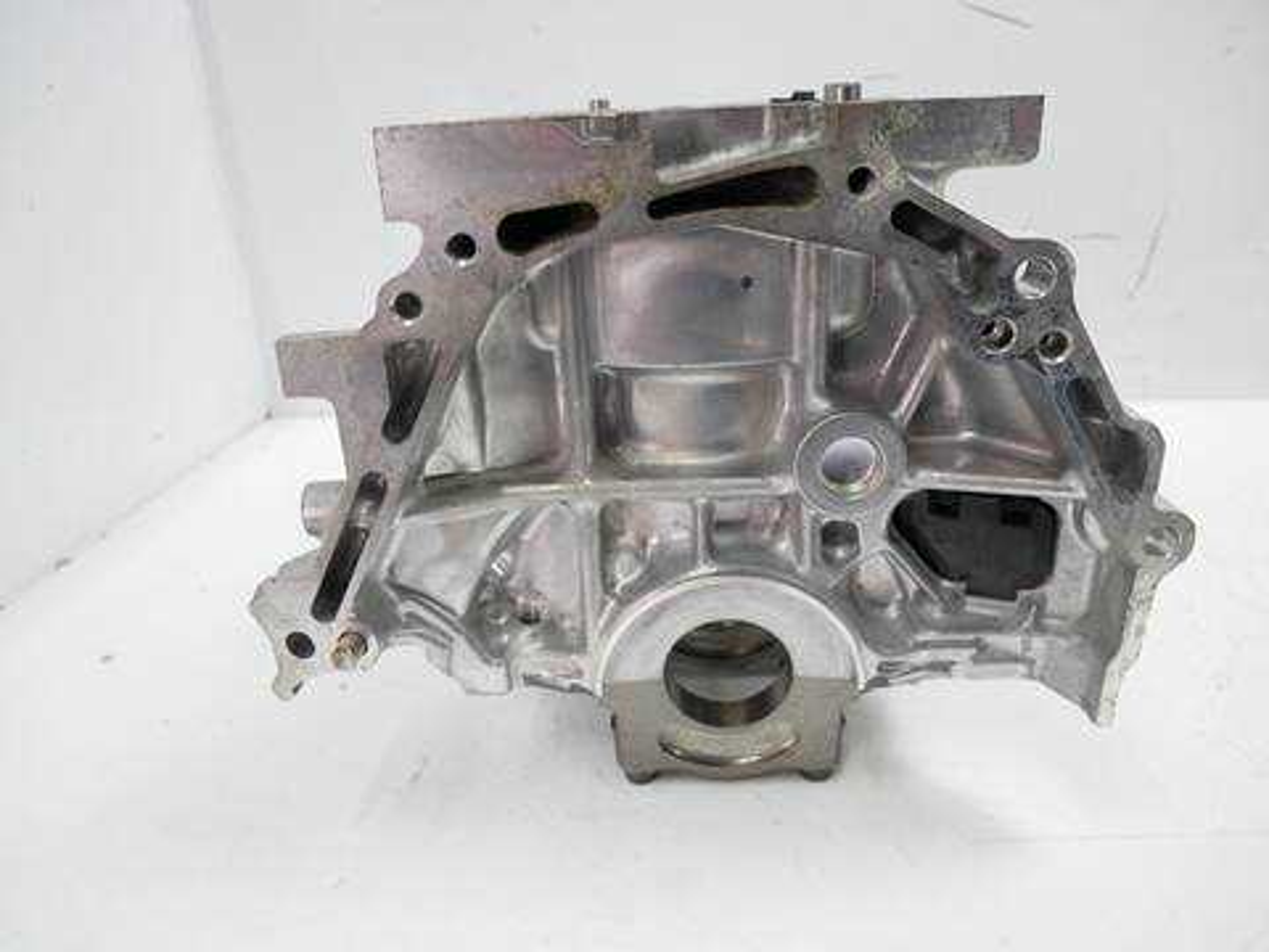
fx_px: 880
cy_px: 476
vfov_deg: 56.8
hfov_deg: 71.6
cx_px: 634
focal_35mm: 24
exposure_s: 1/60
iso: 640
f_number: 3.5
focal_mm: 12
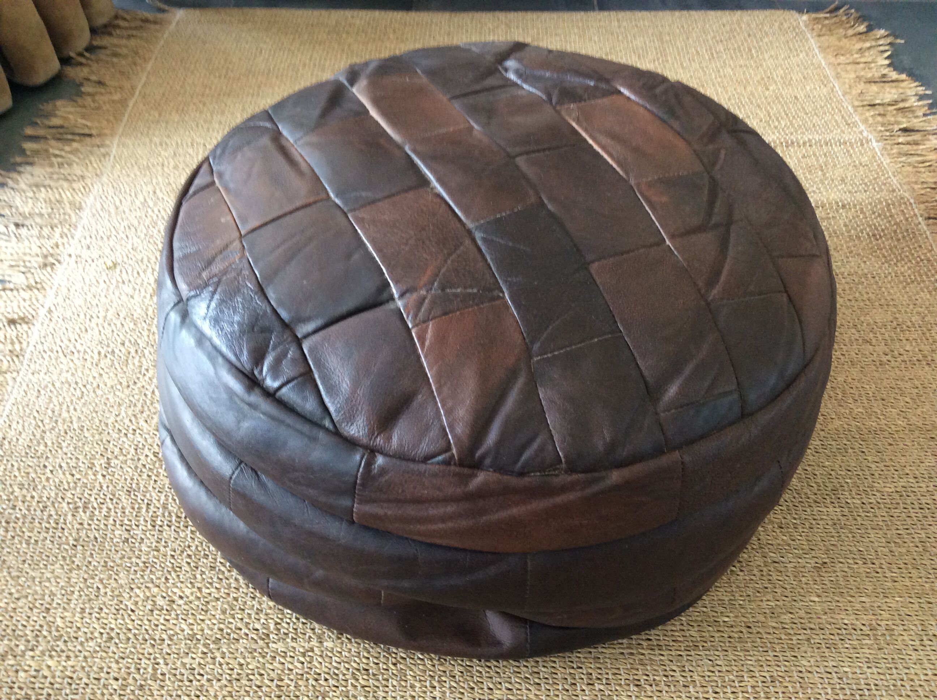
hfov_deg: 56.9
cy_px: 350
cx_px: 468
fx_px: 865
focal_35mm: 32
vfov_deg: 44.1
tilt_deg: -46.4
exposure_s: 1/25
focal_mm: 3.3
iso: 125
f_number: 2.4
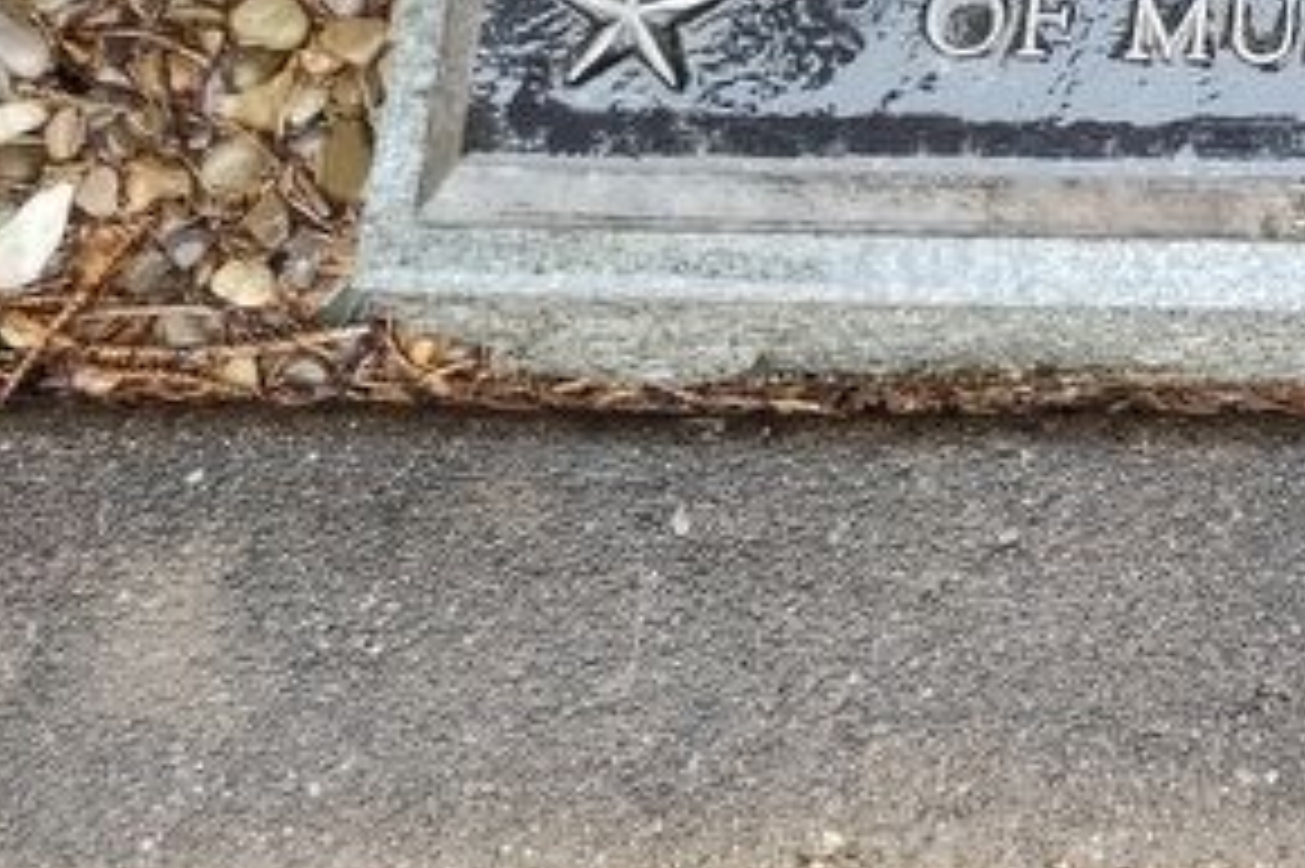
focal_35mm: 66
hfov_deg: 25.6
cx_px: 1760
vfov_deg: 18.5
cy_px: -391
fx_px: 2391
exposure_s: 1/120
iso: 409
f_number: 1.8
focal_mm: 5.56
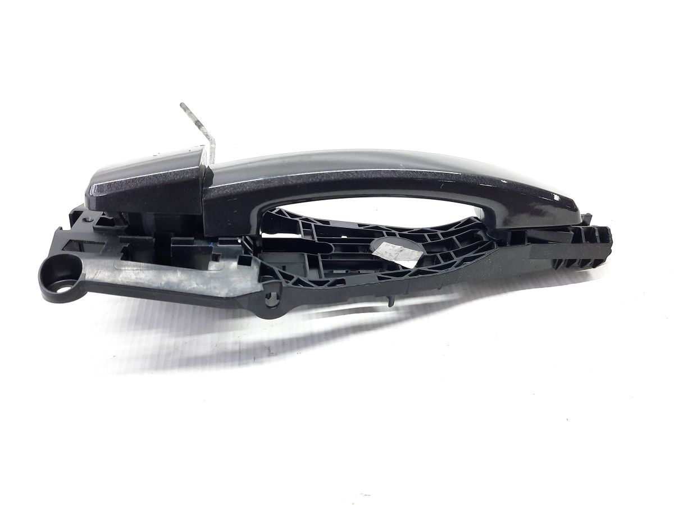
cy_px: 252
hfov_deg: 69.4
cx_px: 337
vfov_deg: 54.9
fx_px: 487
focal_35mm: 25
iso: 200
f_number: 2
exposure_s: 1/50
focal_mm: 4.6
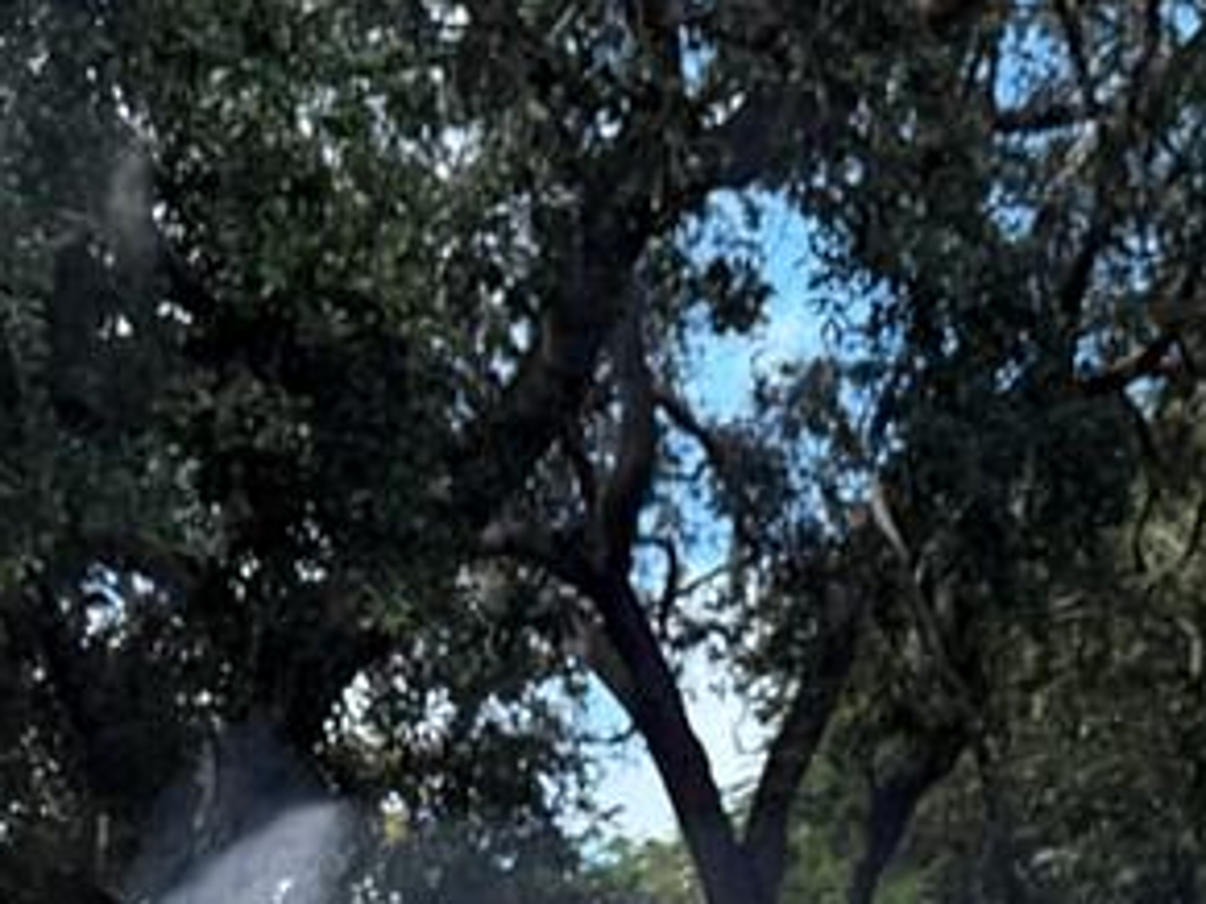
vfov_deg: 10.2
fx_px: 4597
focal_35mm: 132
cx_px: 651
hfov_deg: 14.9
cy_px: 1883
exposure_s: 1/297
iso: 80
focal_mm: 6.76
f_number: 1.78
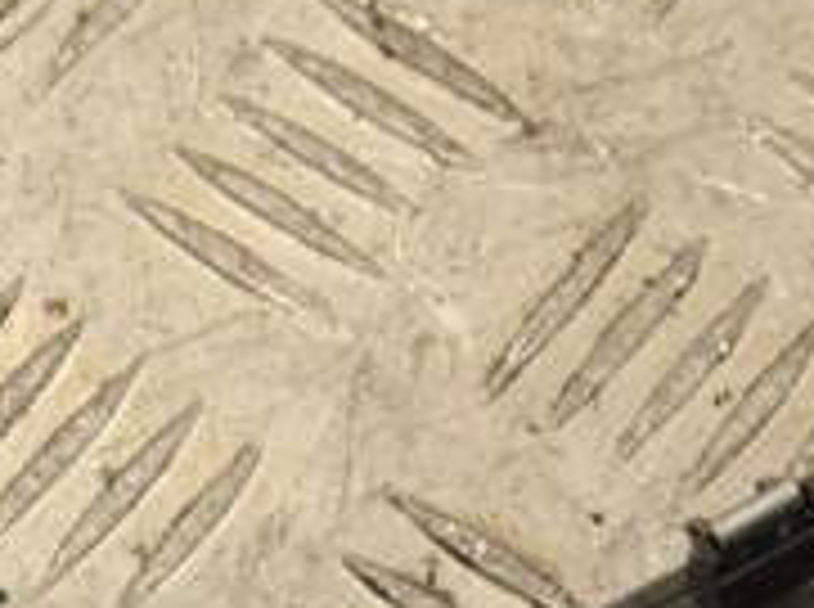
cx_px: 1331
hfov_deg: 7.4
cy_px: 333
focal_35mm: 264
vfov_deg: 5.6
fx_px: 6186
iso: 3200
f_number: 9
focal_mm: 55
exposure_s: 1/320
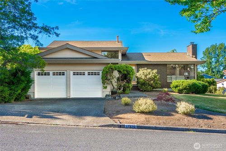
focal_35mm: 24
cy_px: 76
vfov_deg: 53.2
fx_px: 151
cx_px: 113
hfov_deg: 73.7
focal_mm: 24
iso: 80
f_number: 6.3
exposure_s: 1/80
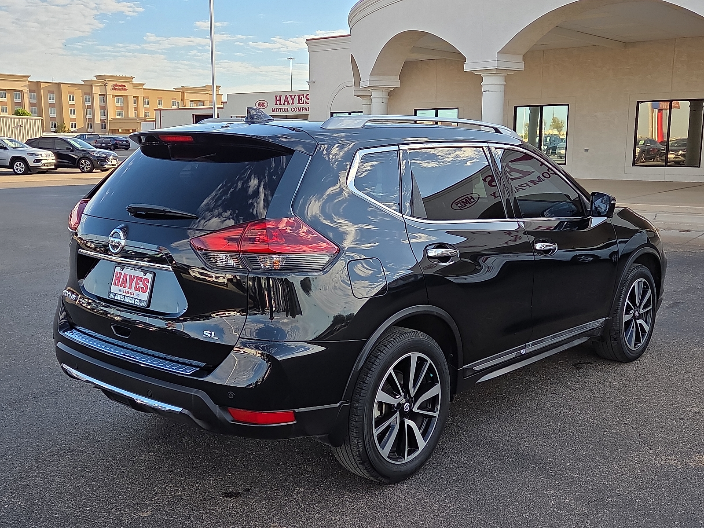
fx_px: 752
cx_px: 352
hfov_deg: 50.1
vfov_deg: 38.7
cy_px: 264
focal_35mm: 37
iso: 25
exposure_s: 1/833
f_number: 1.8
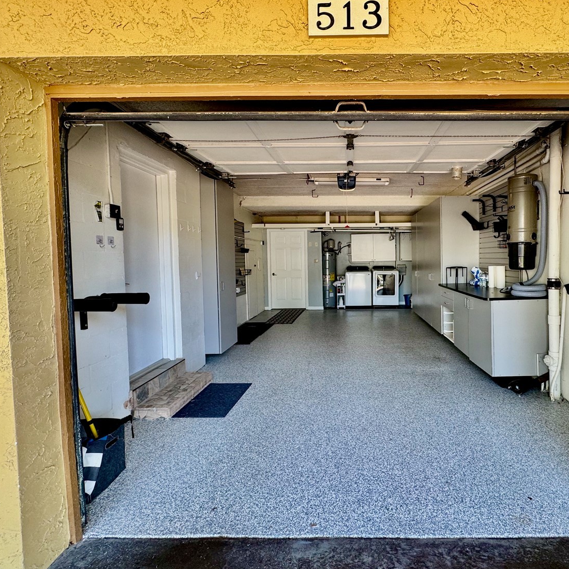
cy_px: 273
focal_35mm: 18
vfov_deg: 80.7
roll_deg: +0.7
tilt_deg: -3.0
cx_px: 350
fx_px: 335
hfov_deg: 79.5
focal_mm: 2.22
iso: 125
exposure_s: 1/120
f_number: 2.2
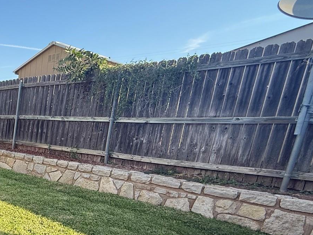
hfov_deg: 43.9
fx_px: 289
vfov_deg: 42.5
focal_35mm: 32
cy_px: 183
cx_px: -30
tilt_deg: -12.2
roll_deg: -2.9
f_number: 2.2
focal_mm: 2.22
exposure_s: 1/770
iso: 50
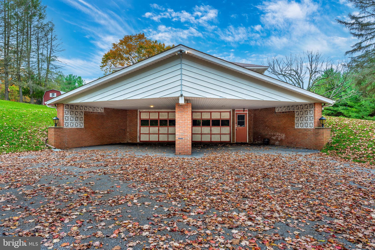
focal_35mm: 22
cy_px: 125
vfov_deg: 56.1
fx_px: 234
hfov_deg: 77.3
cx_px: 188
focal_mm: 22.5
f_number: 6.3
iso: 100
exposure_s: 1/10
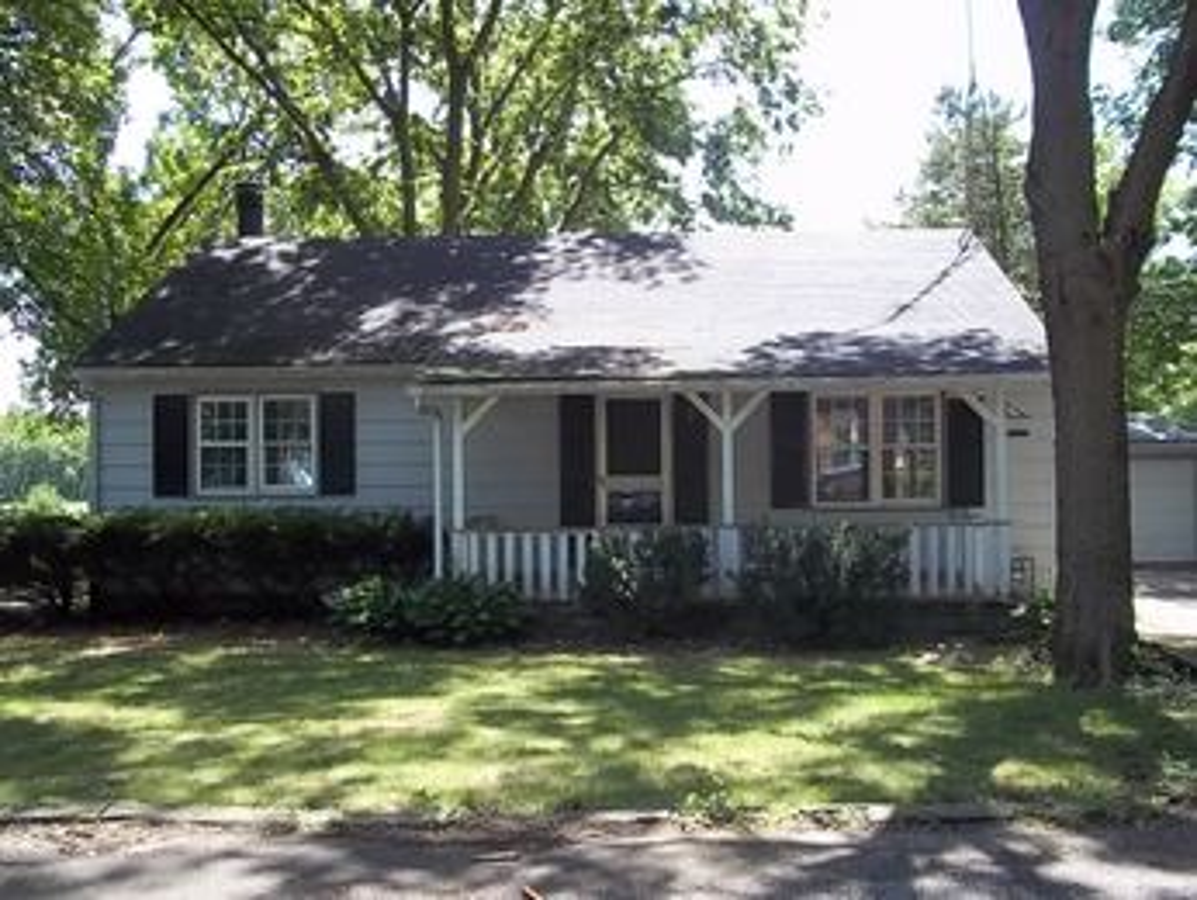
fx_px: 1246
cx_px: 598
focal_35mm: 36
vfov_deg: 39.7
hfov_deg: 51.3
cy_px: 450
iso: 80
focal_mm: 6.5
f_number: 3.1
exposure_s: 1/160
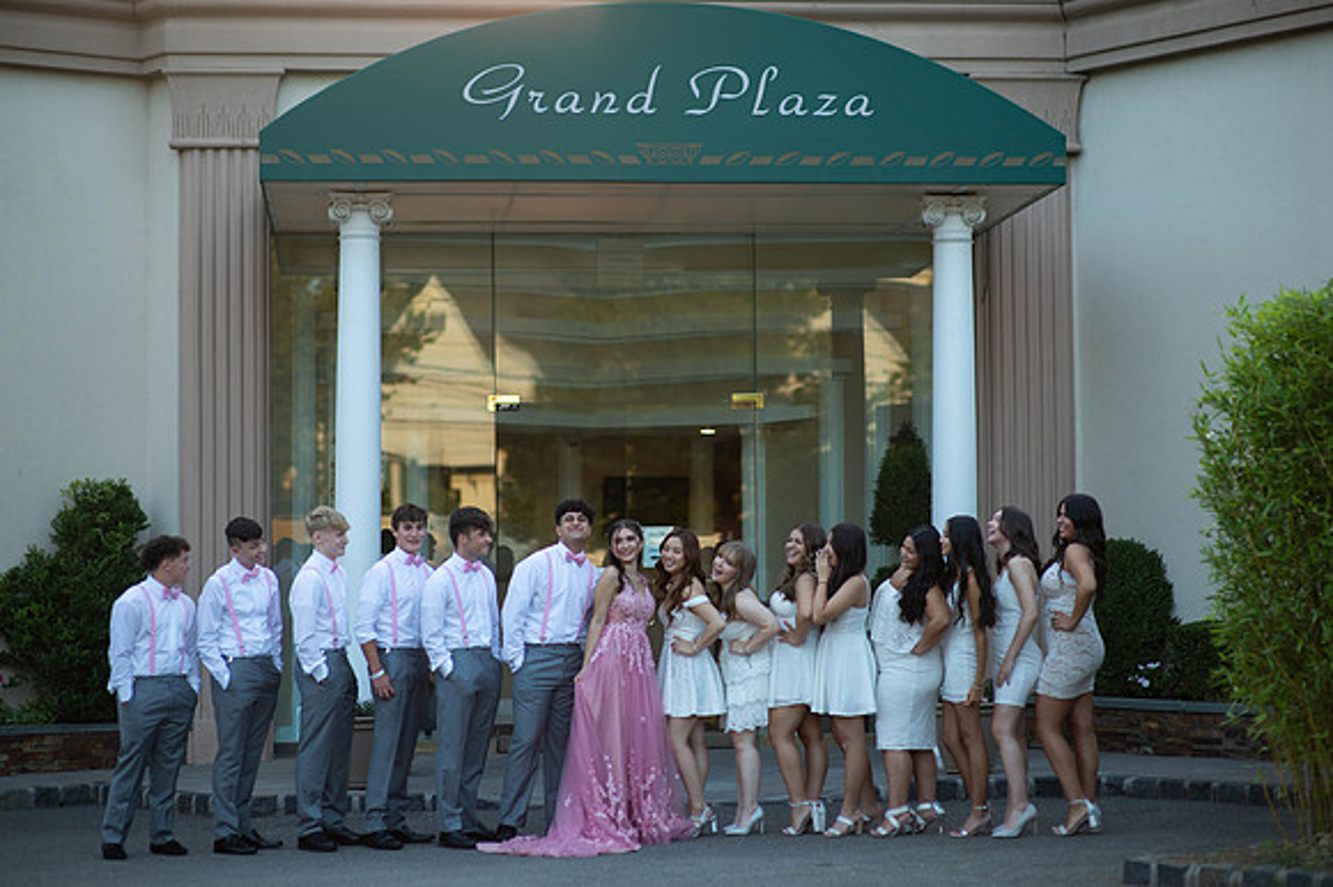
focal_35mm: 85
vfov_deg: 16.1
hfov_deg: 23.9
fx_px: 3145
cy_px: 444
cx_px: 666
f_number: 2
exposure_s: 1/1000
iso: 250
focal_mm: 85
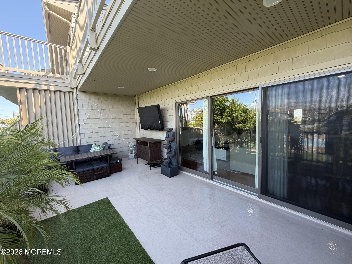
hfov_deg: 102.1
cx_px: 176
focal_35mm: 14
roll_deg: +0.8
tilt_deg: -3.6
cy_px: 132
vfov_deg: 85.7
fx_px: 142
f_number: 2.2
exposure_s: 1/143
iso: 64
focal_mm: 2.22
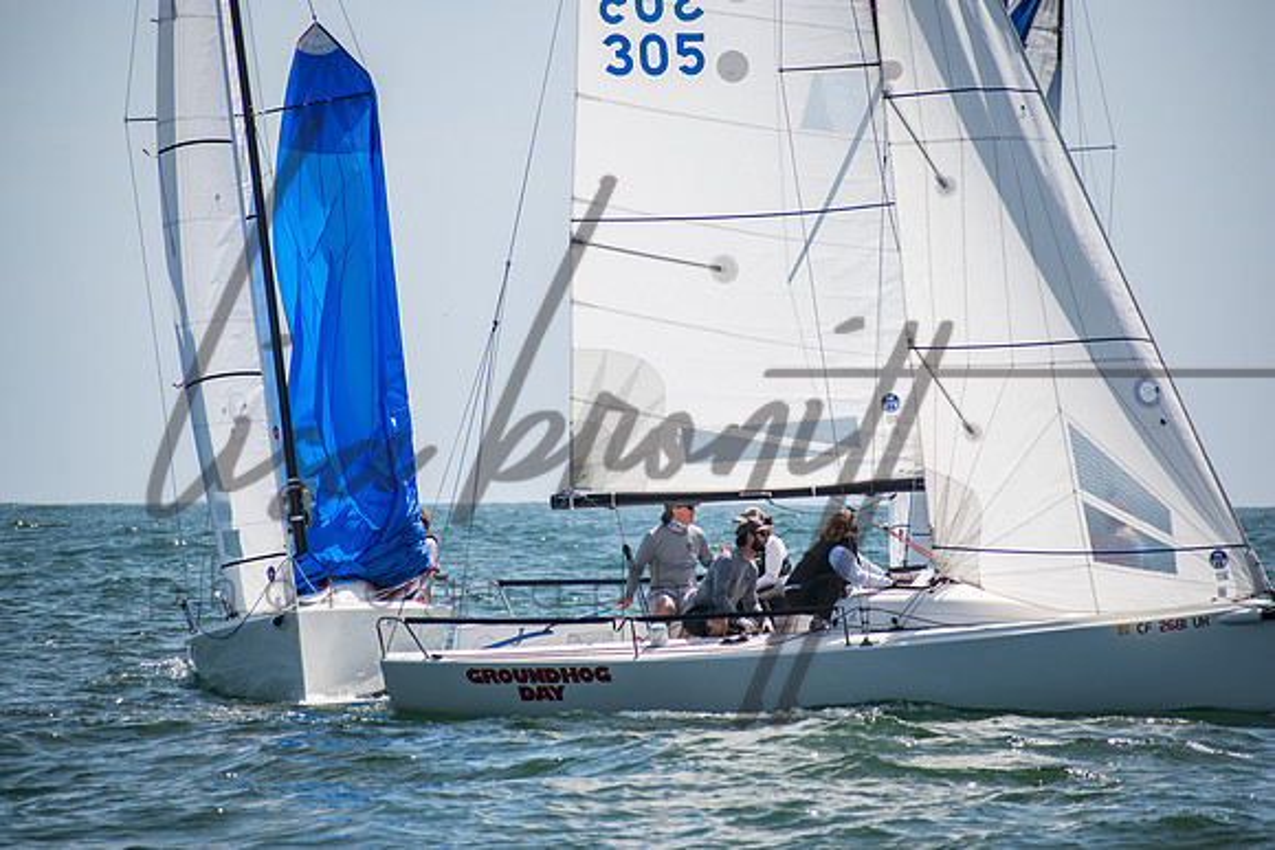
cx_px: 638
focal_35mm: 315
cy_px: 425
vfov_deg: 4.4
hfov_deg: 6.5
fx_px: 11158
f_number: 6.3
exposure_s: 1/1000
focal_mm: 210
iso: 200
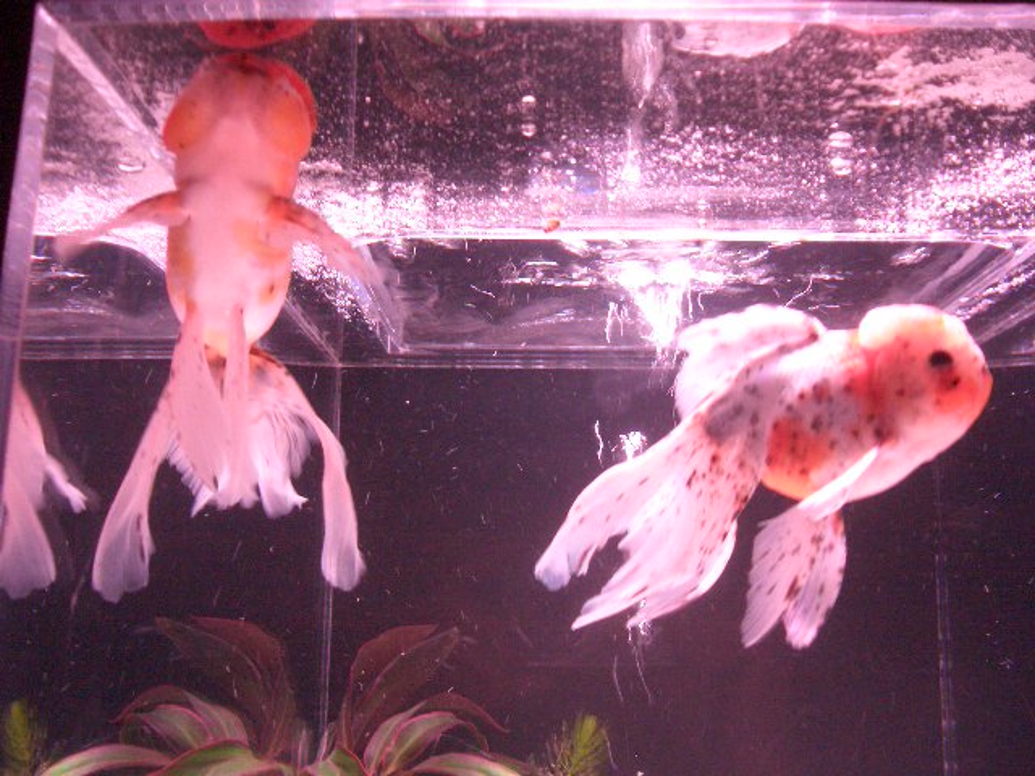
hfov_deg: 52.6
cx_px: 518
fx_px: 1046
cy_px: 388
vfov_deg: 40.7
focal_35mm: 35
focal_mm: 5.8
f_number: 2.6
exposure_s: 1/15
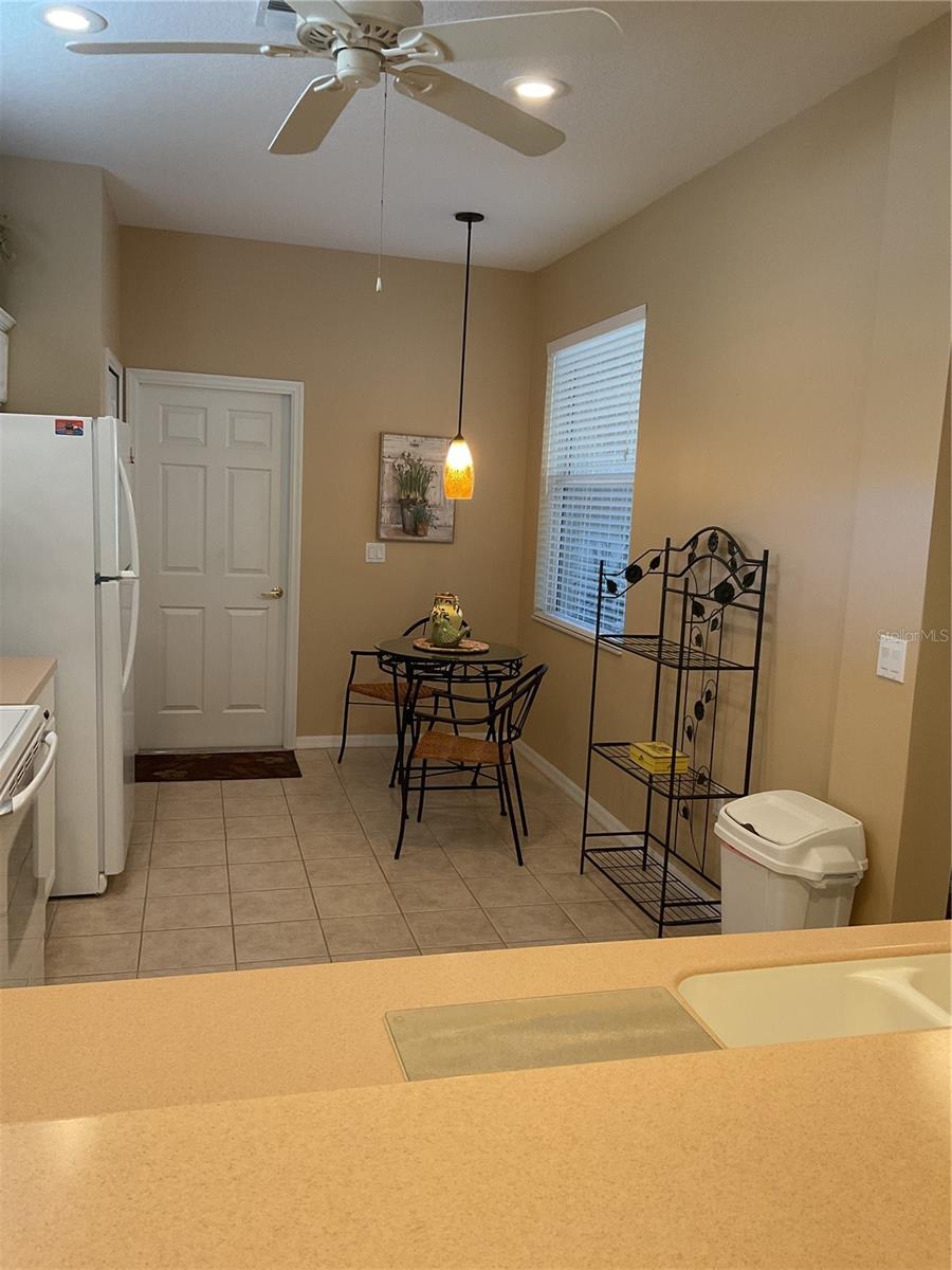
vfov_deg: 61.7
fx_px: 1063
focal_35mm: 29
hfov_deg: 48.2
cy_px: 635
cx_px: 476
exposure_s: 1/60
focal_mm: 3
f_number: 1.8
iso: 100
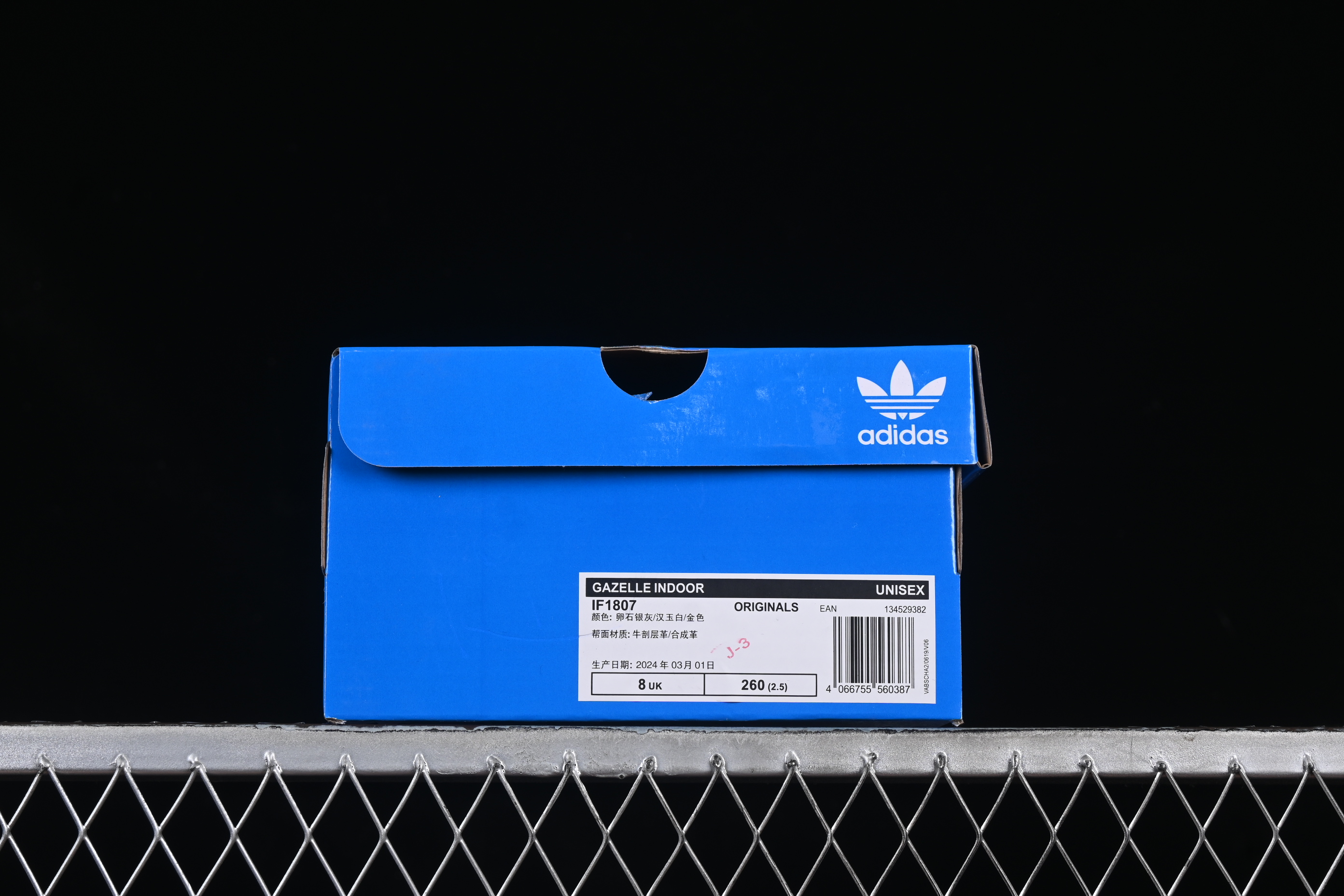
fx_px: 2800
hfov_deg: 27.0
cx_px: 672
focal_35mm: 75
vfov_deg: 18.2
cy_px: 448
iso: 160
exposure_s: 1/80
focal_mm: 50
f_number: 8
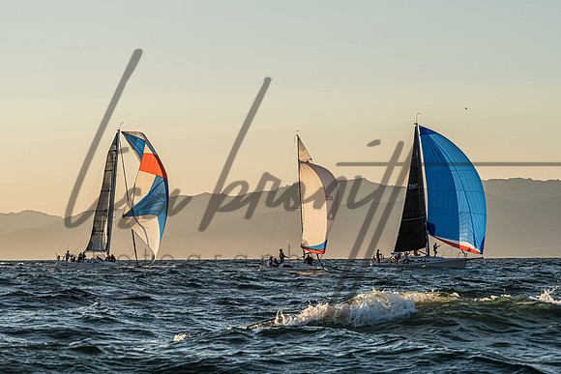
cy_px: 130
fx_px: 2012
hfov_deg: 15.8
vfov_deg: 10.6
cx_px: 370
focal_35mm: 129
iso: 640
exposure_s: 1/1000
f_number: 8
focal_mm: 95
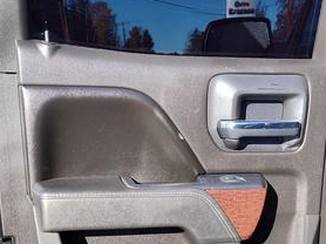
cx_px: 143
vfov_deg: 26.0
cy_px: 246
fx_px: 499
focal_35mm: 53
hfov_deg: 36.2
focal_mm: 5.56
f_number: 1.88
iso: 100
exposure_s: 1/742
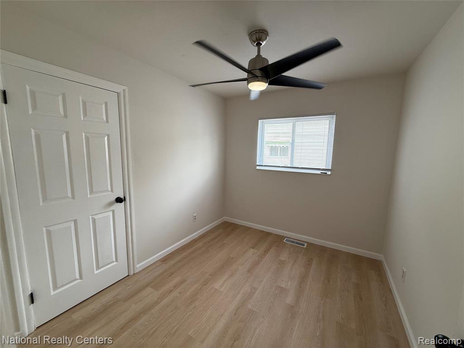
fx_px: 188
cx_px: 232
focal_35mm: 14
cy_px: 174
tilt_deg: -6.3
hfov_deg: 102.1
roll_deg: -1.1
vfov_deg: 85.7
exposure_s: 1/120
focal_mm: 2.22
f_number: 2.2
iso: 64
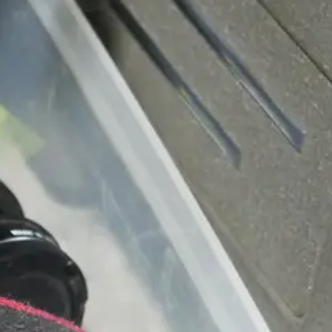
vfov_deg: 9.6
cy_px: 286
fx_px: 1964
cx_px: -324
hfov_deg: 9.1
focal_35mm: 181
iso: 2500
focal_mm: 24
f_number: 5.2
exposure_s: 1/60
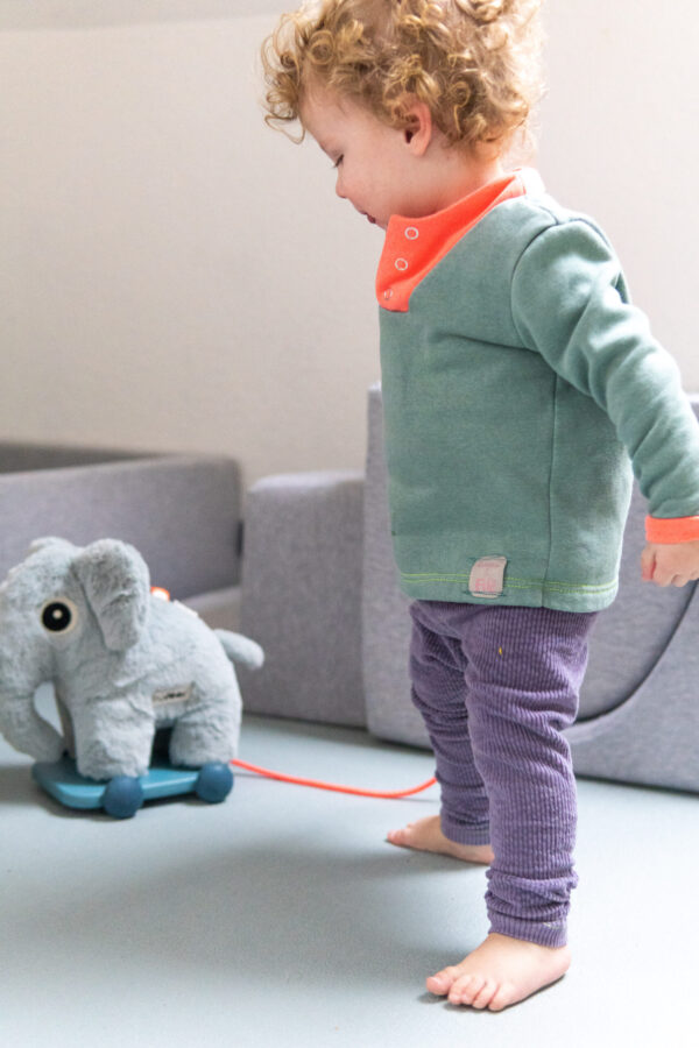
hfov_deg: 29.9
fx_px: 1311
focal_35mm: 45
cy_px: 524
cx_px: 350
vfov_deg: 43.6
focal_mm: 30
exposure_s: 1/160
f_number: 2
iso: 2500
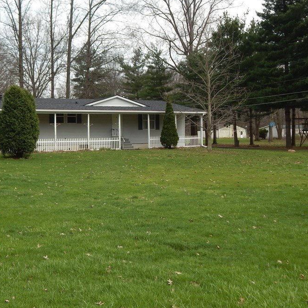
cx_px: 115
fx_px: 483
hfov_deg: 35.2
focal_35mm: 48
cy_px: 143
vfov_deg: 35.3
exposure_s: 1/640
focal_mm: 6.1
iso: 125
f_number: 3.3
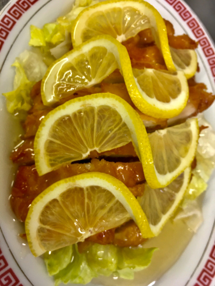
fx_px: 240
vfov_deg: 61.7
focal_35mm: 29
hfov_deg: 48.2
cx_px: 108
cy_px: 143
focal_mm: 4.15
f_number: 2.2
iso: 40
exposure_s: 1/17
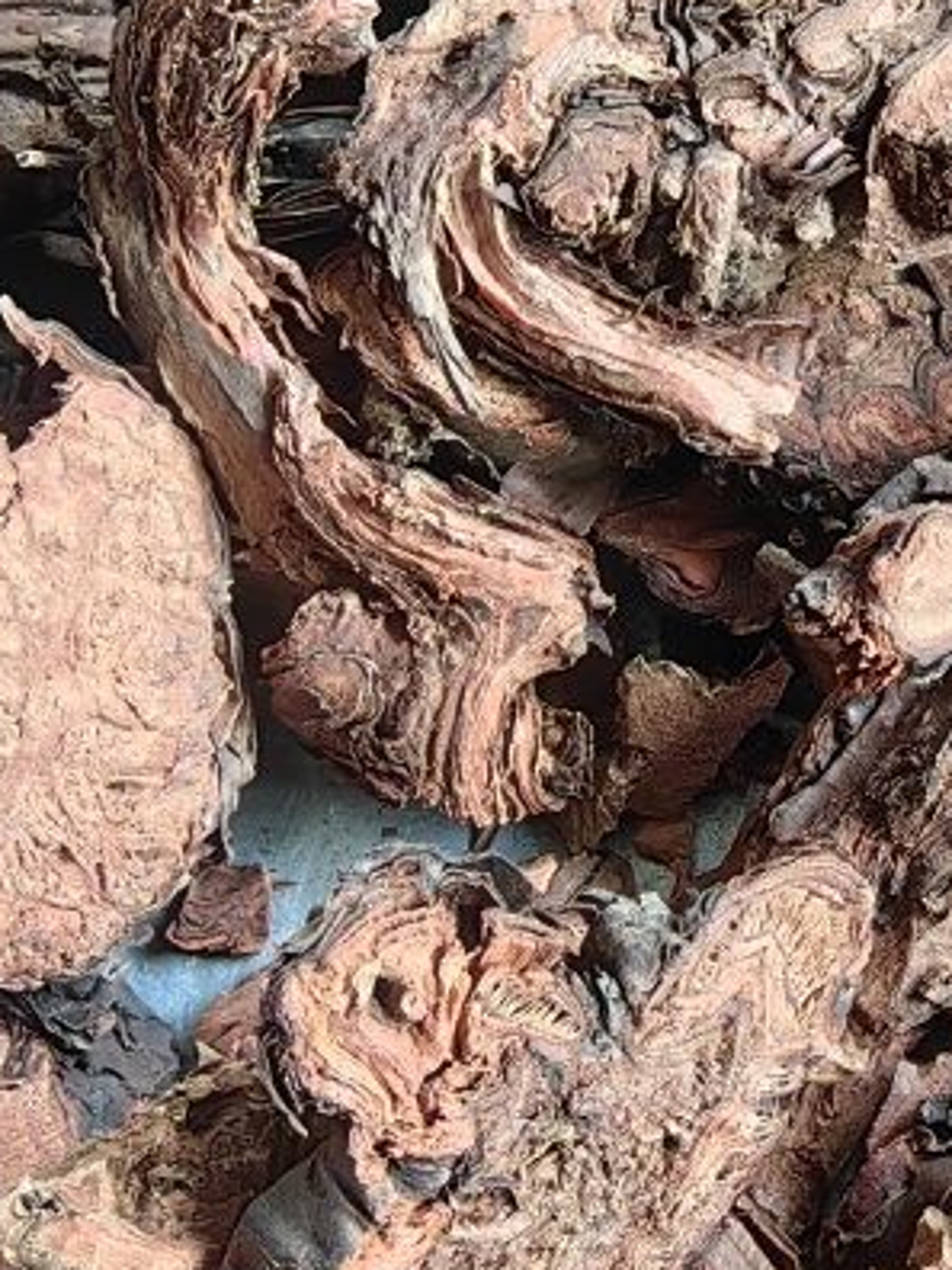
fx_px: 2273
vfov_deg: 31.2
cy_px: 550
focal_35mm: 62
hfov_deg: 23.4
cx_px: 734
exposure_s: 1/50
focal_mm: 1.95
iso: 160
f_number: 2.2
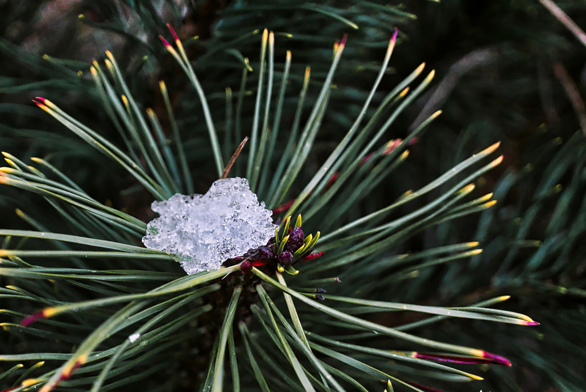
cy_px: 266
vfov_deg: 21.8
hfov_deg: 32.3
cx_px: 235
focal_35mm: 62
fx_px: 1010
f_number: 3.5
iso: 5000
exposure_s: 1/3200
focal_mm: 30
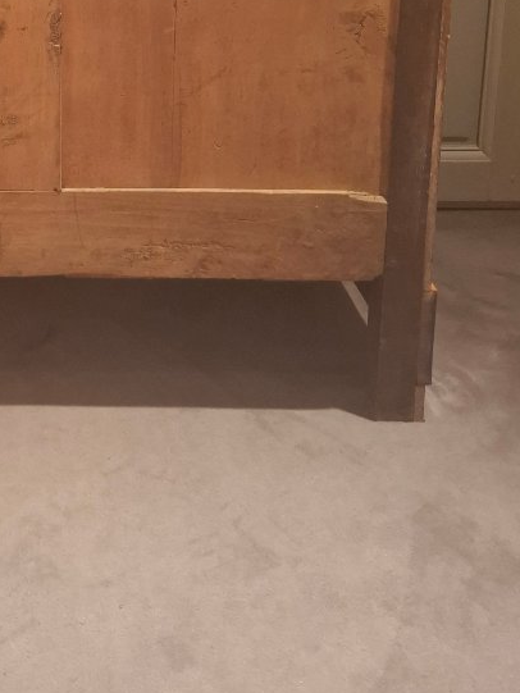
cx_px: 0
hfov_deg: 27.0
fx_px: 1021
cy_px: -8
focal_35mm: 51
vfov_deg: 34.0
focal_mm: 5.54
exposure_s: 1/25
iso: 800
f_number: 1.8
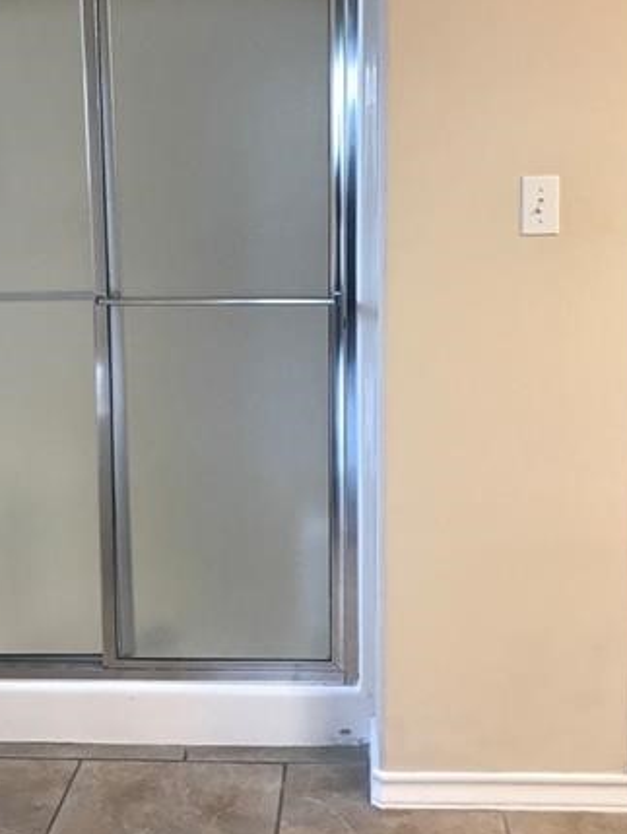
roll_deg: +0.3
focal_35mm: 50
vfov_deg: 38.0
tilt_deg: -6.3
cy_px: 332
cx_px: 280
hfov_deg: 29.1
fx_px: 1206
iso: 32
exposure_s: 1/30
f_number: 1.8
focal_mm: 3.99
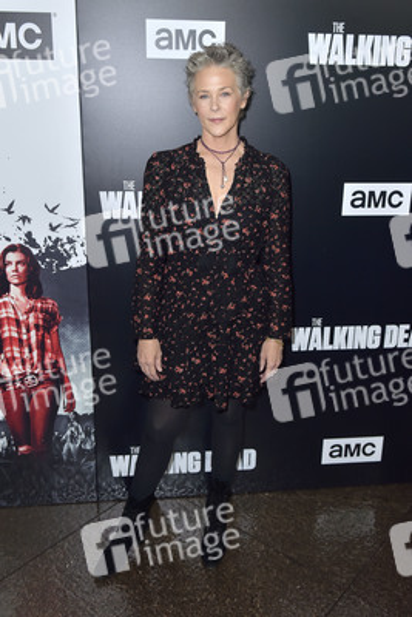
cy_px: 308
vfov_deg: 58.7
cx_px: 206
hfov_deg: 41.1
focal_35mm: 32
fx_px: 549
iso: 500
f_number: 5
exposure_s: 1/200
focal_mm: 32
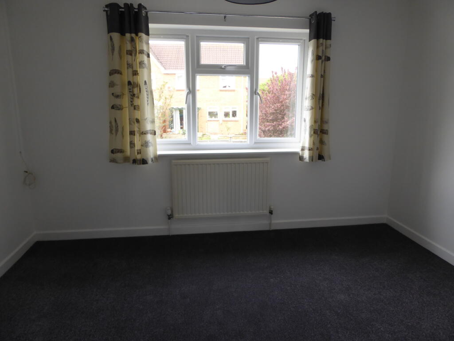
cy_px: 170
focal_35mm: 25
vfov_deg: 54.9
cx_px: 227
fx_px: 328
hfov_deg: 69.4
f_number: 3.3
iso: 160
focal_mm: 4.3
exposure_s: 1/60
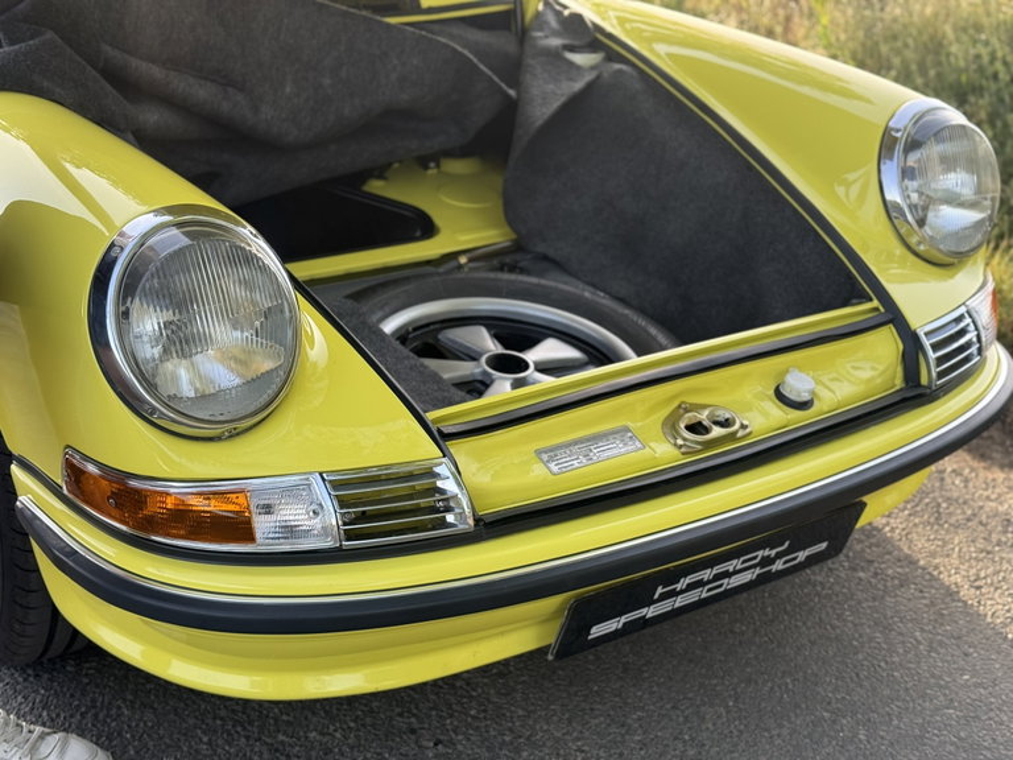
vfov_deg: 30.3
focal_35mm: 48
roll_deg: +1.7
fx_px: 1405
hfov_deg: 39.7
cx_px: 506
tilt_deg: -22.3
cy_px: 380
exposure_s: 1/398
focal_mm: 6.76
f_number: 1.78
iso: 64
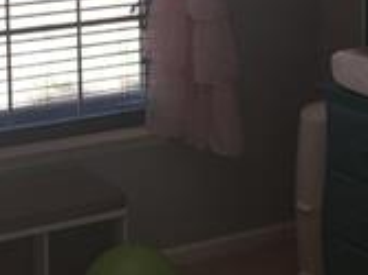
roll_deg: +0.2
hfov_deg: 17.7
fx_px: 1179
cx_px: 121
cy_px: -24
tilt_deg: -6.7
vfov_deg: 13.1
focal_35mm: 111
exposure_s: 1/60
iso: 25
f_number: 2.2
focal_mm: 4.15
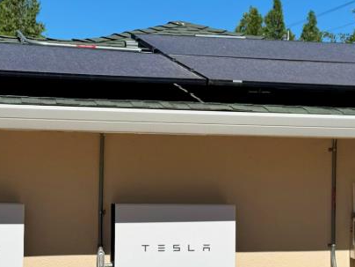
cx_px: 175
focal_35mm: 89
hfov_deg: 22.0
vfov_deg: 16.5
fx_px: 913
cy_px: 184
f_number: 1.78
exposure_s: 1/10417
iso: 80
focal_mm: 6.76
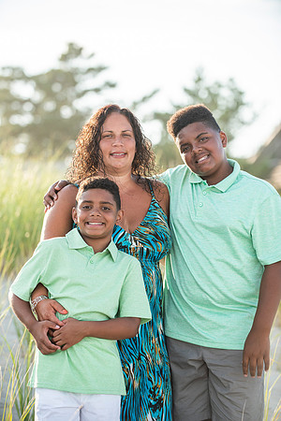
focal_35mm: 125
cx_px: 140
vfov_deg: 16.4
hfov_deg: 11.0
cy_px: 210
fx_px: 1463
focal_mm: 125
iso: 250
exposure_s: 1/1000
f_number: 3.5
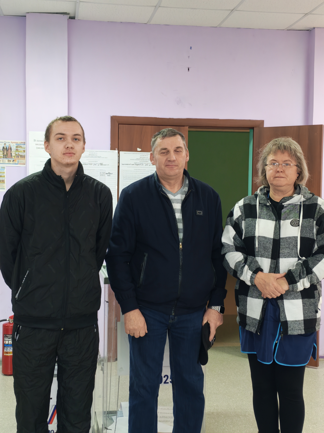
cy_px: 216
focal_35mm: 54
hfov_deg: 27.0
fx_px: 674
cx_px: 162
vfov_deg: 35.5
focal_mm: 6.12
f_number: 1.9
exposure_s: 1/50
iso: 640
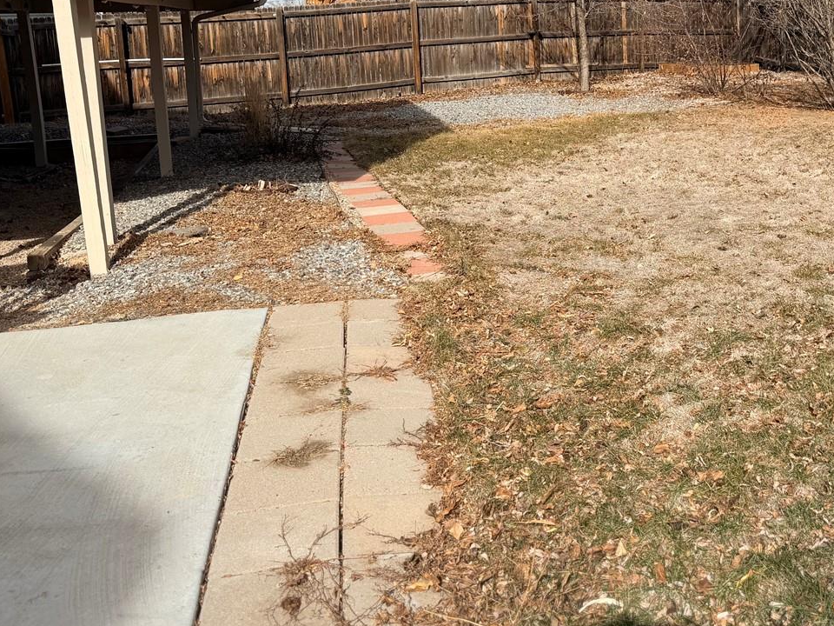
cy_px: 168
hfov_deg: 45.1
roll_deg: +0.9
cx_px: 634
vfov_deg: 35.3
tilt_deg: -9.8
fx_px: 964
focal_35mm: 40
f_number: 1.78
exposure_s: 1/5714
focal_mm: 6.76
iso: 80
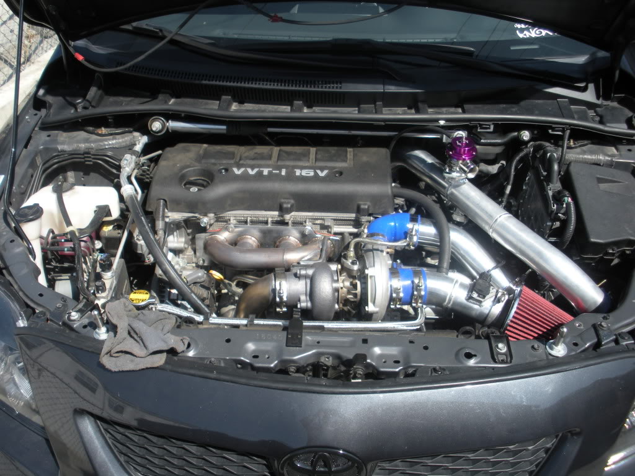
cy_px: 238
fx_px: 660
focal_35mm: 36
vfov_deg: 39.7
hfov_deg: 51.4
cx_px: 318
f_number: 3.5
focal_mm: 6.3
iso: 64
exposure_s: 1/388
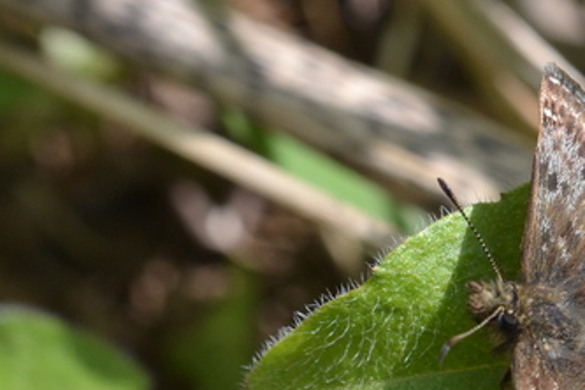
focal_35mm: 799
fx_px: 12990
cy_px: 311
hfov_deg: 2.6
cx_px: 587
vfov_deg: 1.7
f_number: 8
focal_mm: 185
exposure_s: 1/250
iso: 280
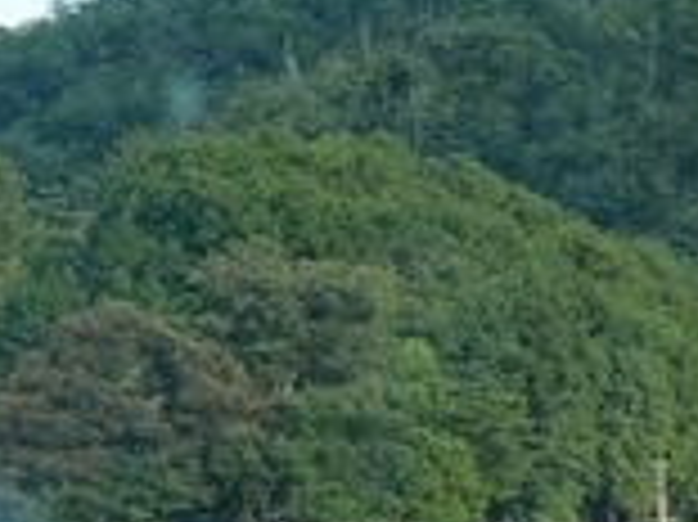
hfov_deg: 6.0
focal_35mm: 329
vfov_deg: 4.5
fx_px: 6629
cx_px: 72
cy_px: 461
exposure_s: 1/100
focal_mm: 18.2
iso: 100
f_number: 5.1
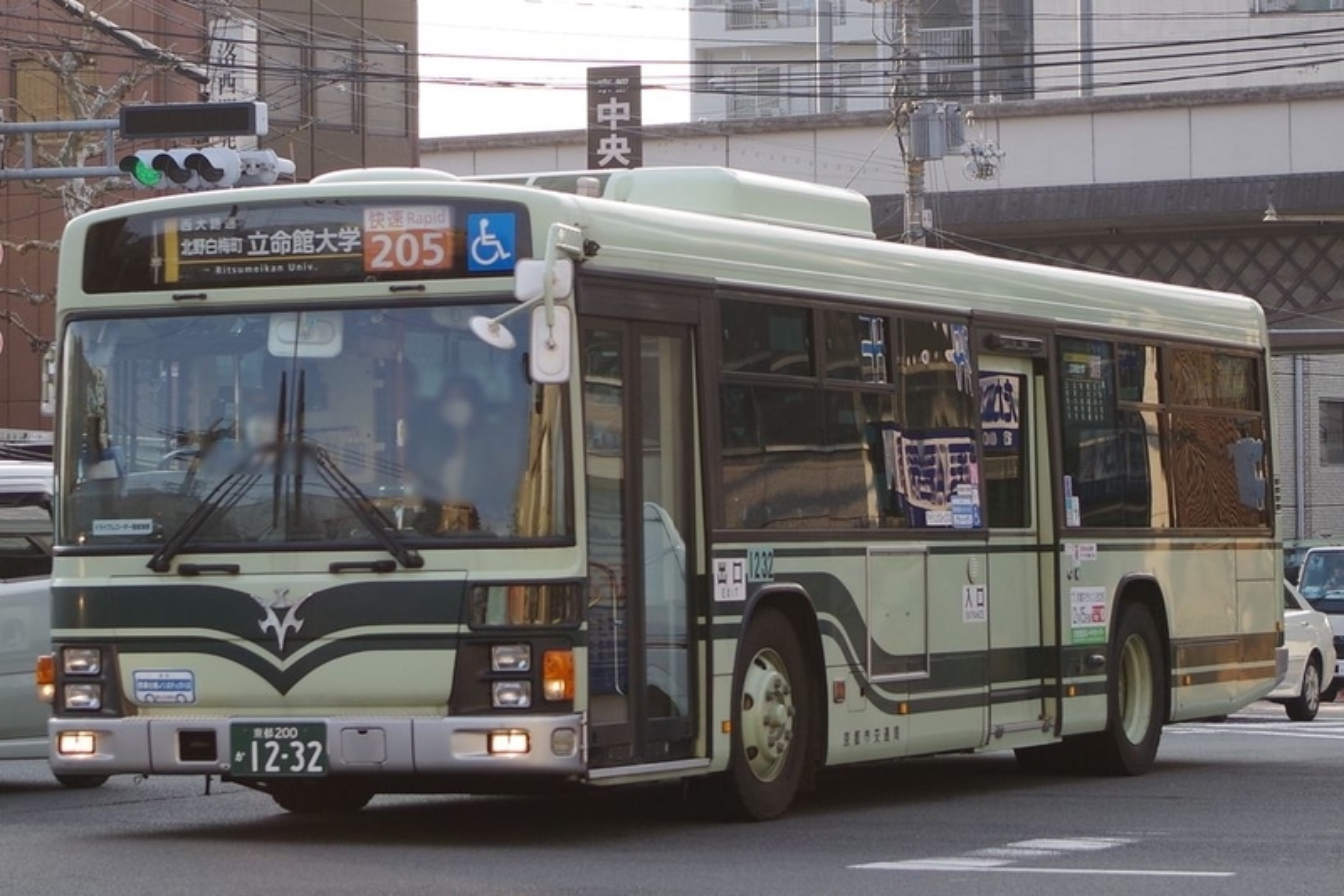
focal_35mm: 57
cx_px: 672
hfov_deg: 35.1
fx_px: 2127
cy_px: 448
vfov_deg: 23.8
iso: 200
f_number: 4.5
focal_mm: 37.5
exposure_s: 1/320
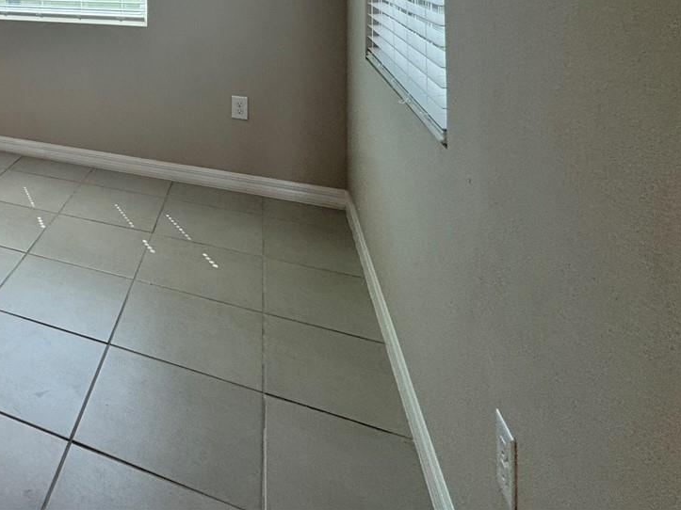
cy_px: -54
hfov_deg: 44.4
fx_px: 610
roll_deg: +0.4
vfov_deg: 37.7
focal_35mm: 31
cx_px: -70
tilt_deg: +0.1
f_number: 2.2
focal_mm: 2.22
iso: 50
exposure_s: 1/120
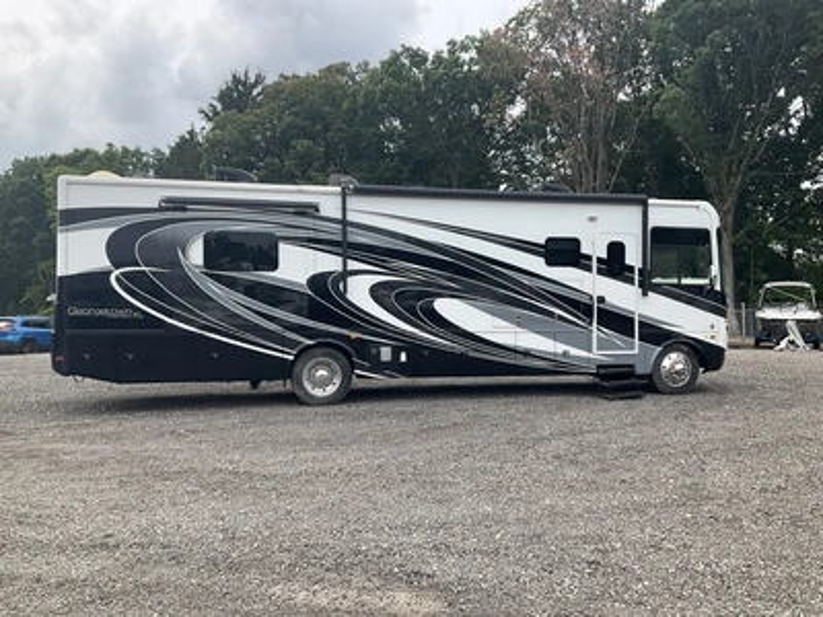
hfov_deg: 61.7
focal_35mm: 29
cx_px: 412
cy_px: 308
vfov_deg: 48.2
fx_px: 689
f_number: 1.8
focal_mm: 3
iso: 25
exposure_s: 1/804
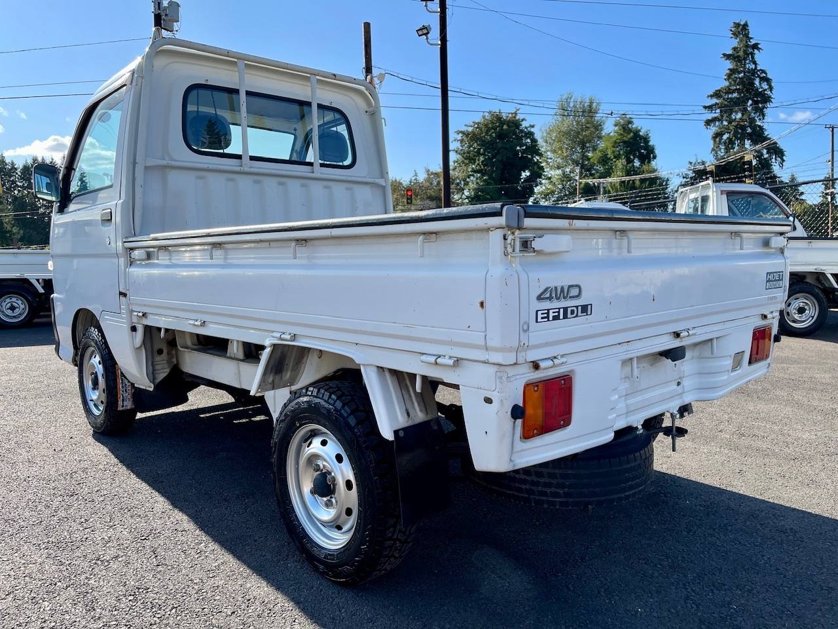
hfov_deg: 69.4
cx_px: 419
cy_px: 314
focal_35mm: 25
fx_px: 605
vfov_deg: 54.9
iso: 32
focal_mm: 5.1
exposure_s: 1/1575
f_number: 1.6
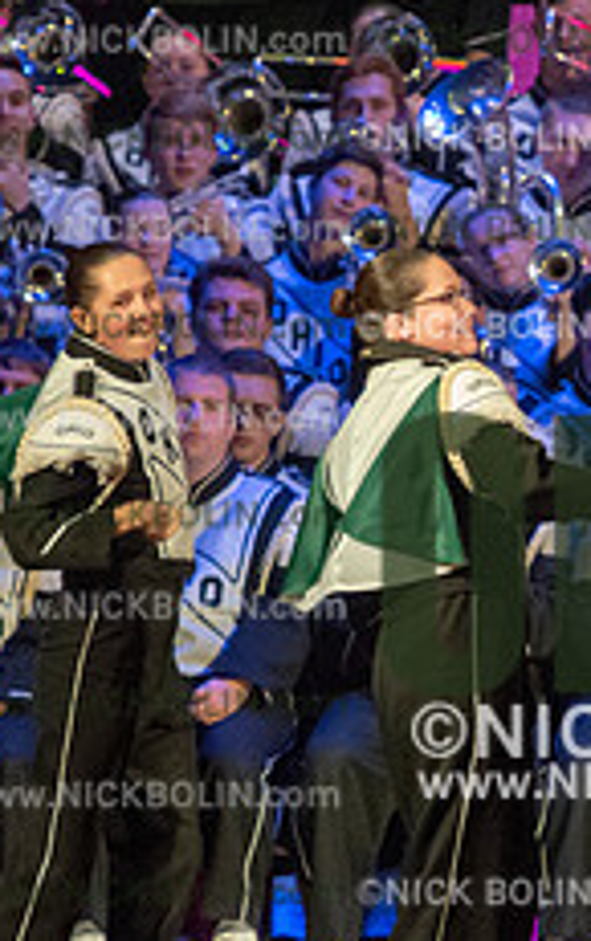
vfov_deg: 3.4
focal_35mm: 613
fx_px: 15748
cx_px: 668
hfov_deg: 2.1
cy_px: 607
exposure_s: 1/250
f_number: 5.6
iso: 8000
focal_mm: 240
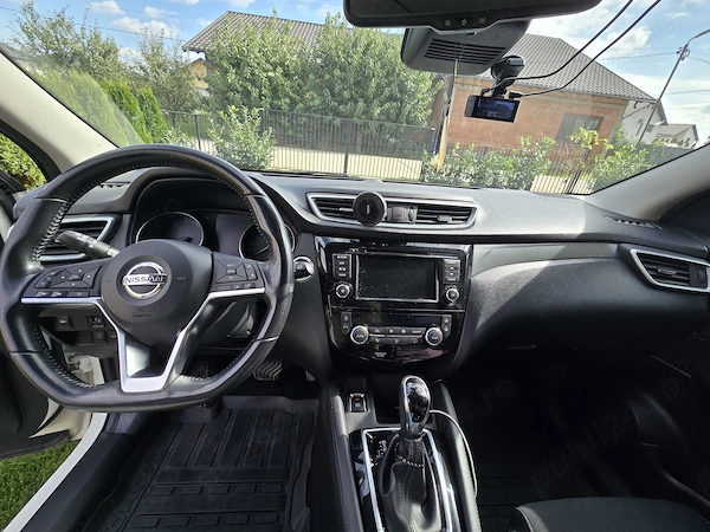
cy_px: 266
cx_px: 355
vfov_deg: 89.9
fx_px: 267
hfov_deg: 106.2
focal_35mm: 13
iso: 50
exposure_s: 1/426
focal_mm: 2.2
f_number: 2.2
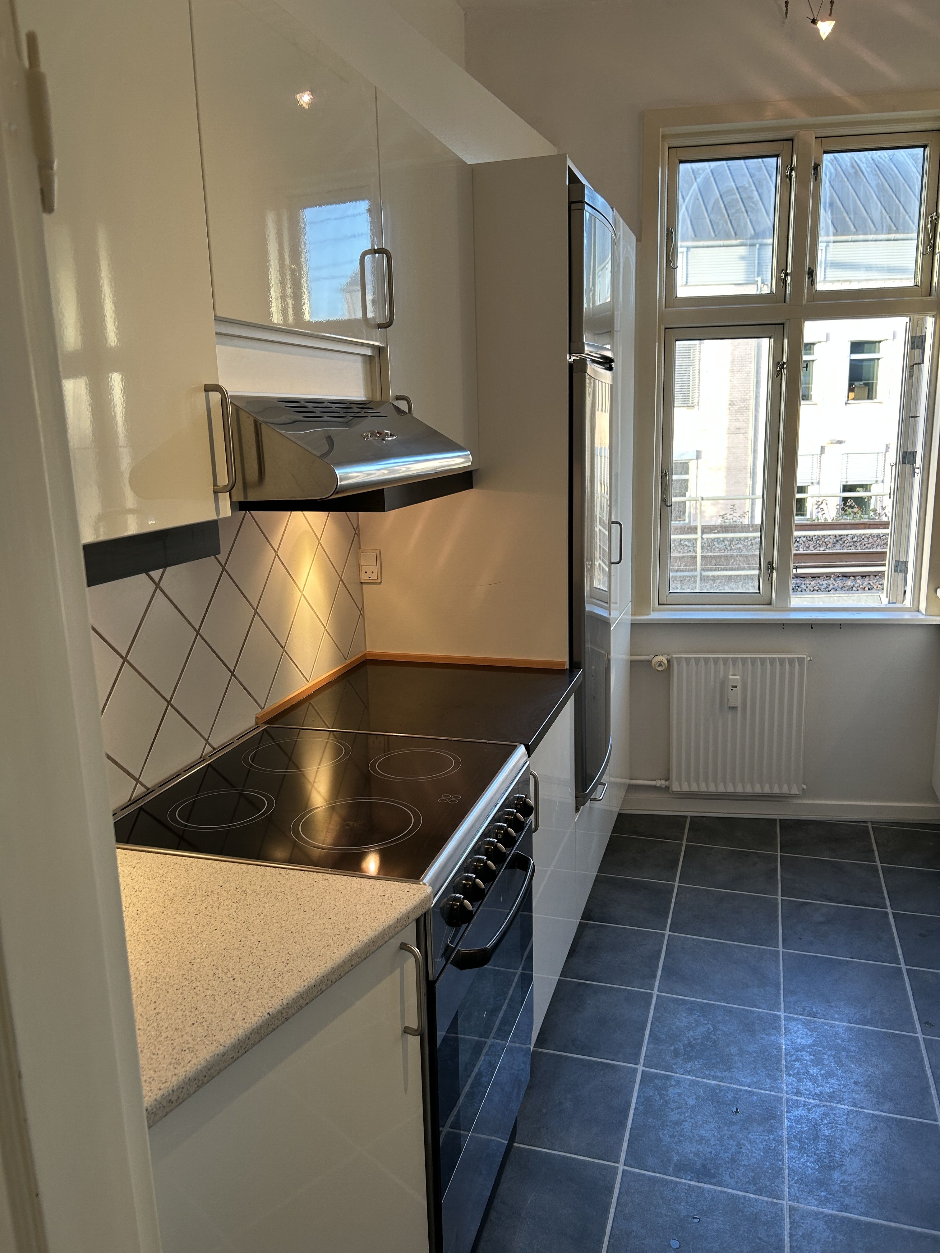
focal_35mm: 26
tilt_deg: -12.0
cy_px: 626
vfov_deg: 67.3
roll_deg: +2.0
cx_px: 470
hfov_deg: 53.1
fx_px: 941
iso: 80
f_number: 1.5
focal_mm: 5.7
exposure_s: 1/100
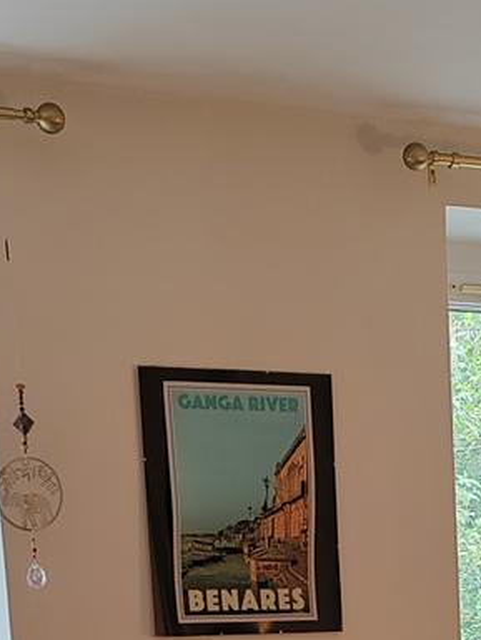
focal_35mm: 105
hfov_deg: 13.9
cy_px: 987
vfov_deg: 16.8
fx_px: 1944
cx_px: 494
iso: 500
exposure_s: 1/50
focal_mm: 5.52
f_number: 1.9
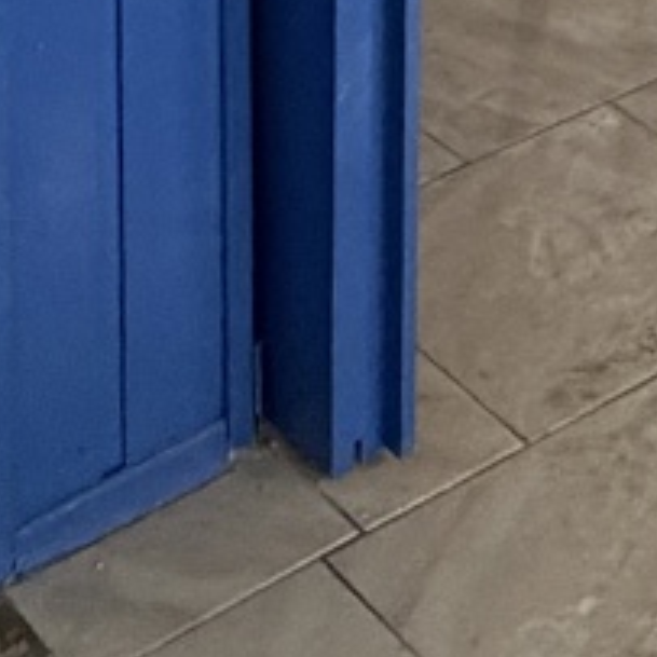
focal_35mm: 117
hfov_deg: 14.4
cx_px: 803
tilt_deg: -1.0
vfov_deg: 11.0
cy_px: -1188
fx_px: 2512
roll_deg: +0.8
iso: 400
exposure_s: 1/60
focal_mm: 2.22
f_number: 2.2
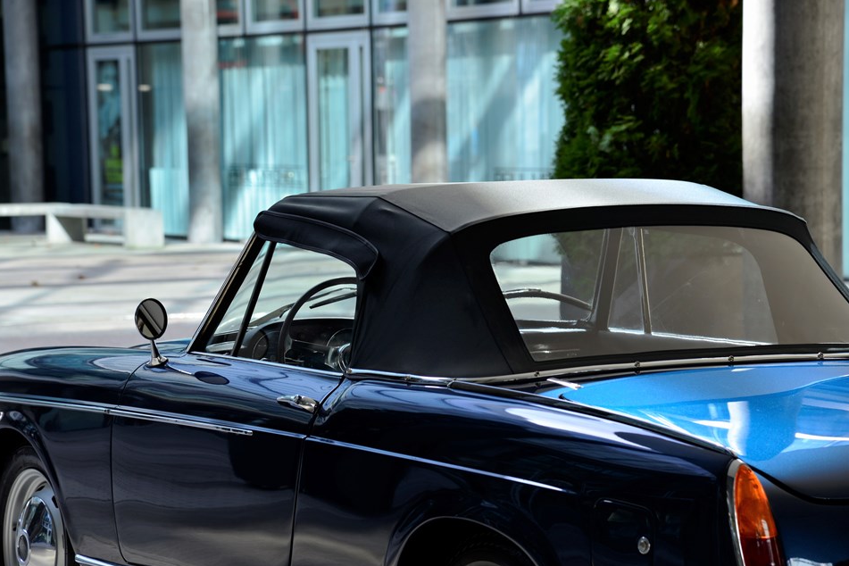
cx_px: 422
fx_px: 2853
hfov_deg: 16.9
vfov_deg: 11.3
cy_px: 284
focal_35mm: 121
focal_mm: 120
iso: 200
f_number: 6.3
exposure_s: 1/100
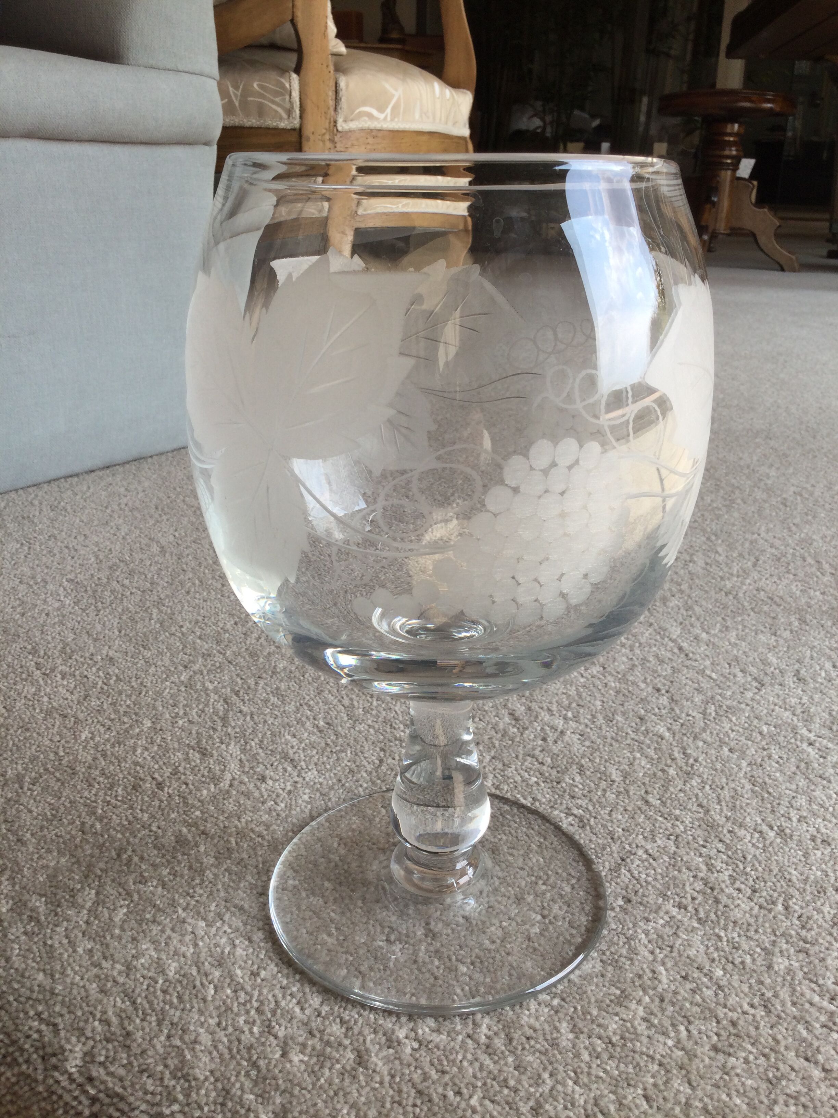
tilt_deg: -18.9
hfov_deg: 45.4
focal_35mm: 31
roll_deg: -1.2
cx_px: 419
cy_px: 559
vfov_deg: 58.4
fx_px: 1001
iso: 25
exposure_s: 1/168
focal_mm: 3.3
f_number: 2.4
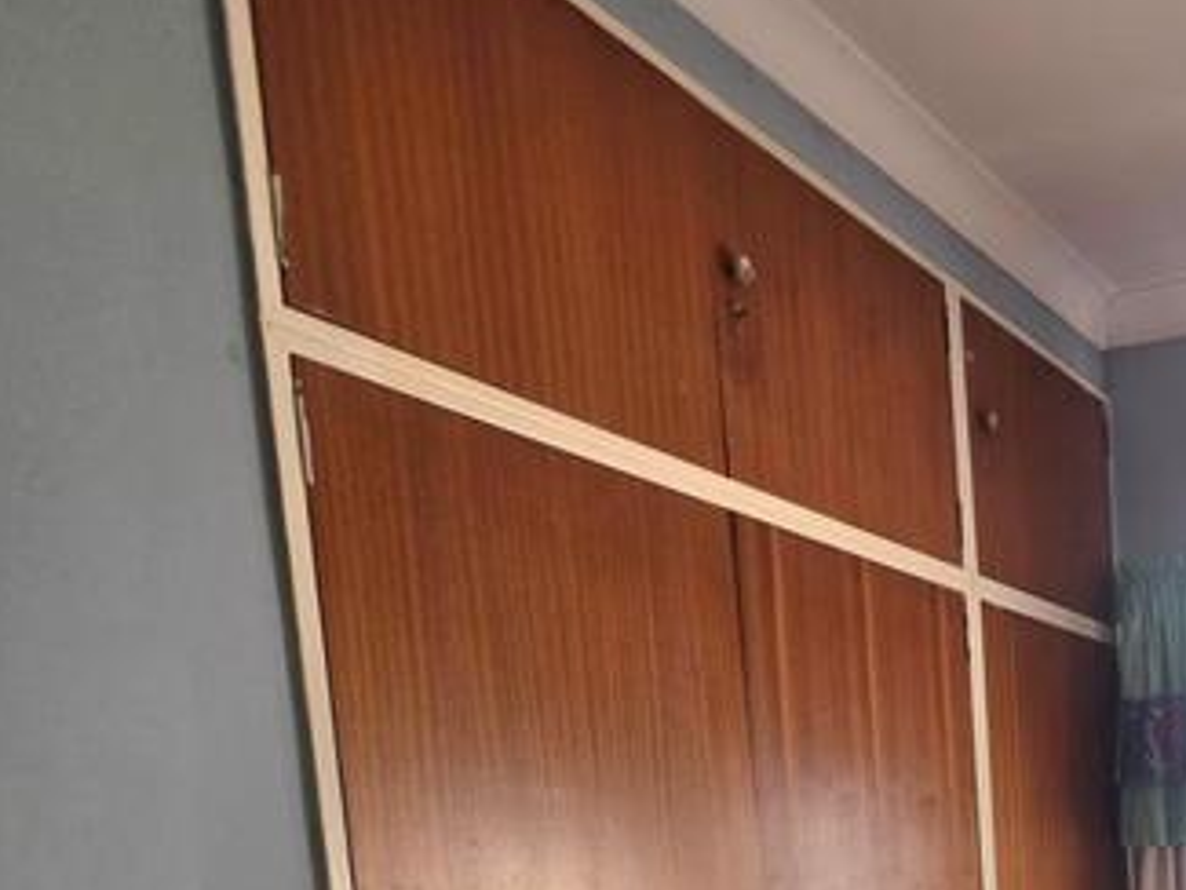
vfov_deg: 36.5
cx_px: 1383
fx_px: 1097
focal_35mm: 32
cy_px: 1007
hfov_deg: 41.4
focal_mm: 2.2
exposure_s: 1/101
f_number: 1.9
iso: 160
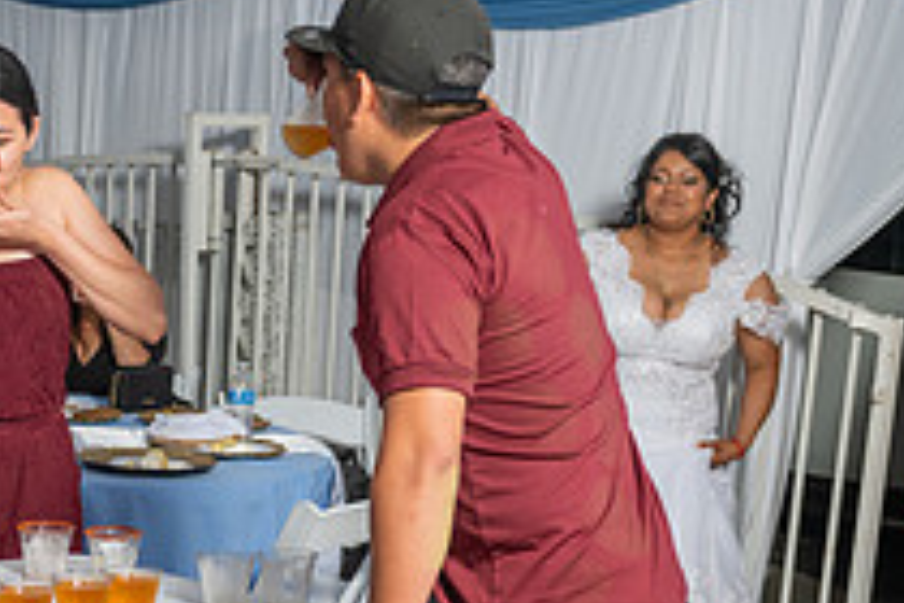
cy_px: 713
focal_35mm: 94
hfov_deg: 21.3
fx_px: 2360
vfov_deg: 14.1
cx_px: 108
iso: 250
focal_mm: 34
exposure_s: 1/125
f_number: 3.5
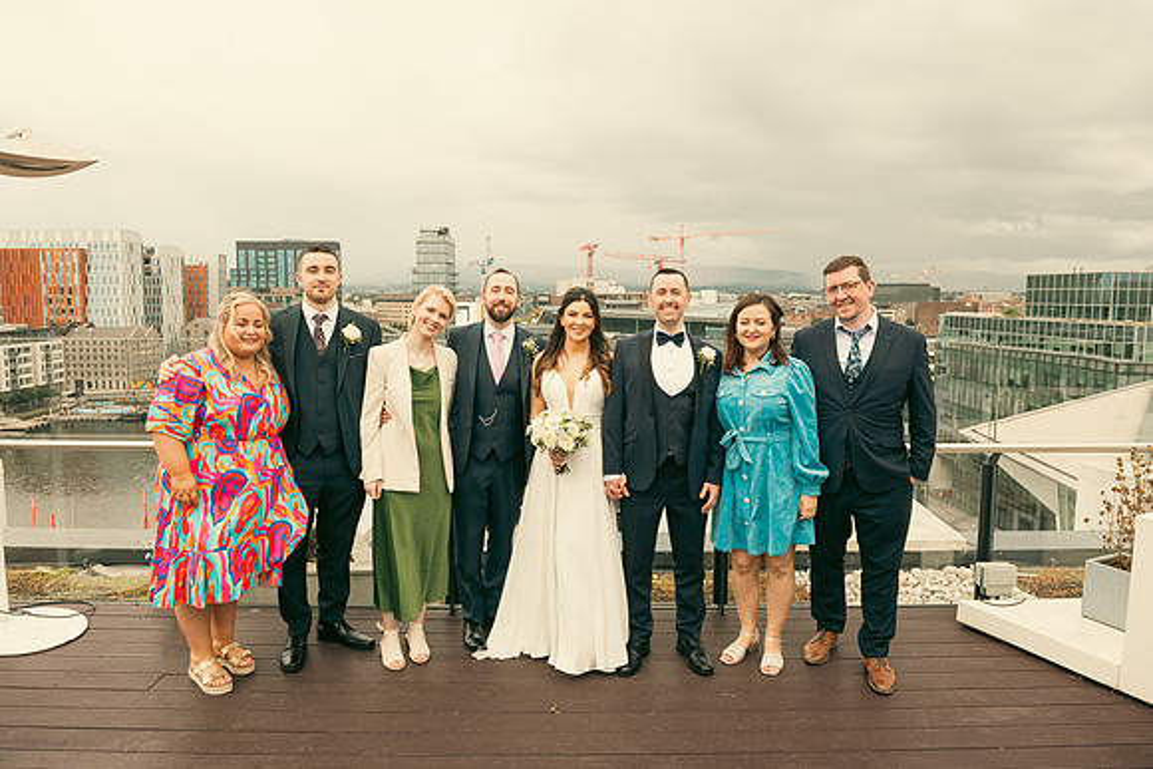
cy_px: 384
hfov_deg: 73.7
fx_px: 769
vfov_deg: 53.2
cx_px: 576
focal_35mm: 24
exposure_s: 1/250
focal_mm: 24
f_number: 6.3
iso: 320
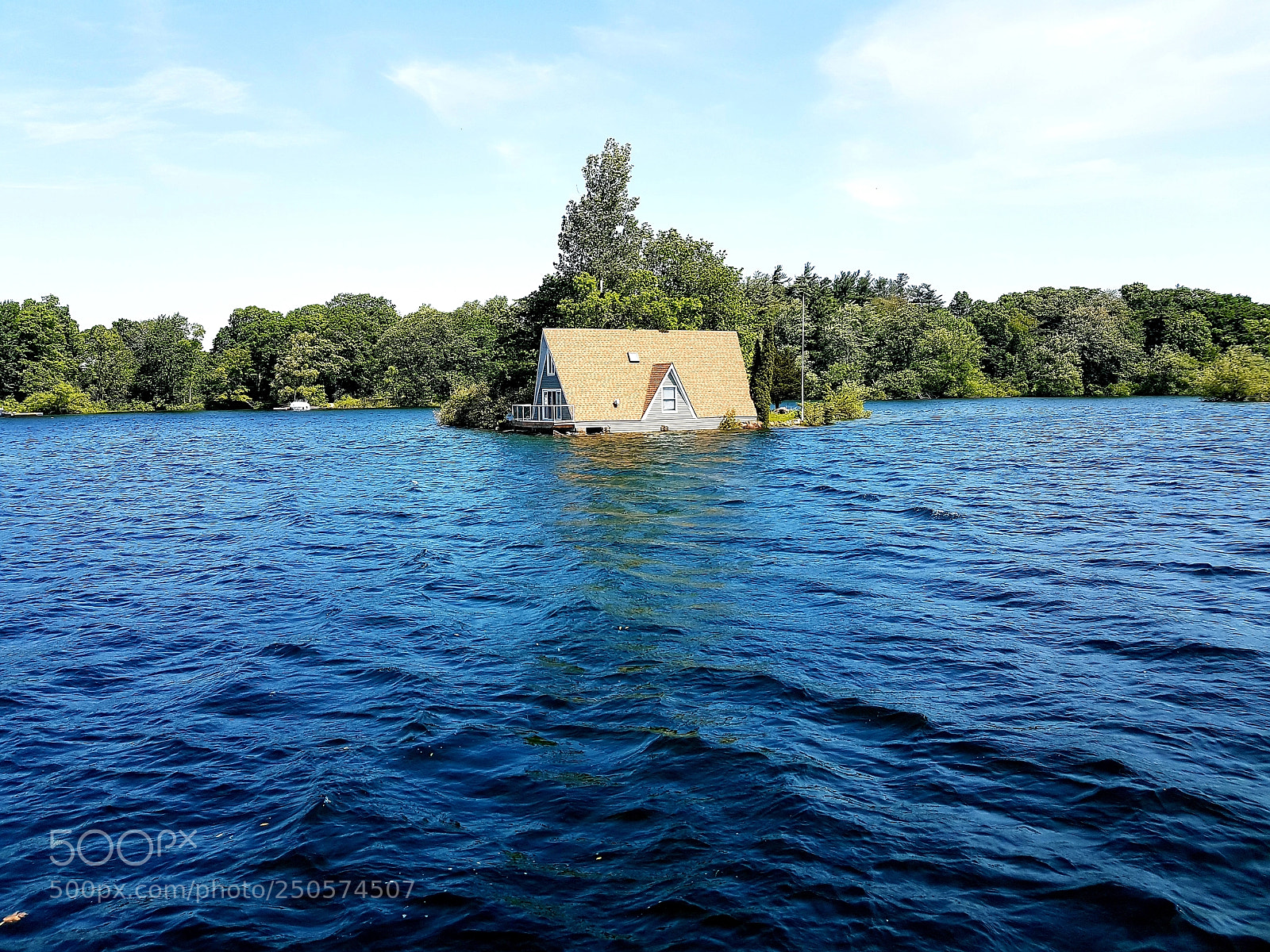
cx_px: 635
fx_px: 954
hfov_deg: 67.3
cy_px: 476
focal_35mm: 26
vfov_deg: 53.1
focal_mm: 4.2
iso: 40
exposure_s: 1/1400
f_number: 1.7
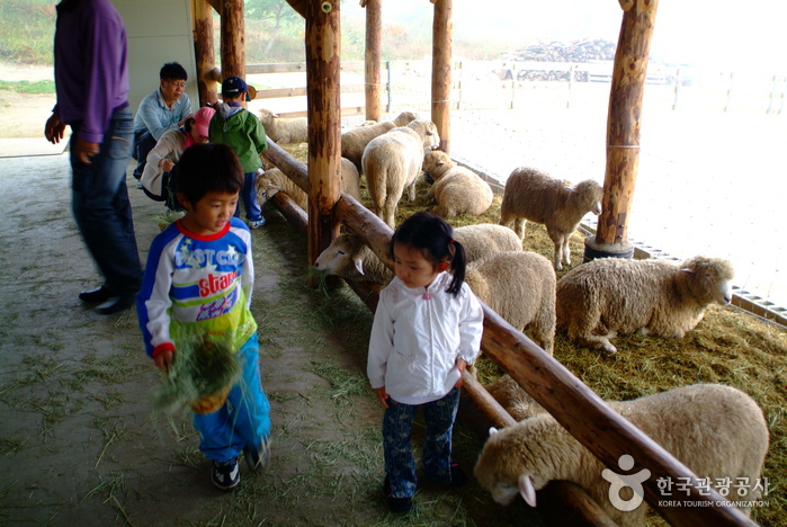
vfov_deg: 43.7
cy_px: 264
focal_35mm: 30
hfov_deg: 61.9
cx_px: 394
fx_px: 657
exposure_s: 1/45
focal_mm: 20
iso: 200
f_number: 3.3
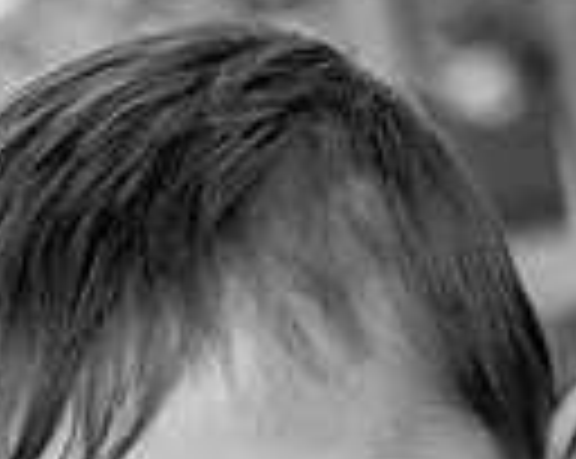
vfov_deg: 4.0
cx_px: 151
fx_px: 6536
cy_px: 837
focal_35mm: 384
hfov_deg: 5.0
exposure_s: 1/3200
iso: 1000
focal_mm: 56
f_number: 4
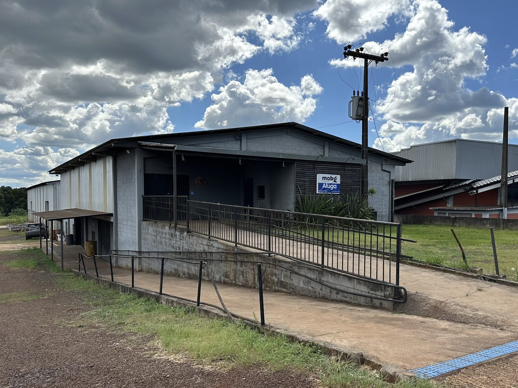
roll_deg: -0.4
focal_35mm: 24
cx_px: 259
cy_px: 194
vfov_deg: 56.8
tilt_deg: -3.5
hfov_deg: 71.6
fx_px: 359
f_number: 1.78
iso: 80
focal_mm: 6.86
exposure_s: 1/5000
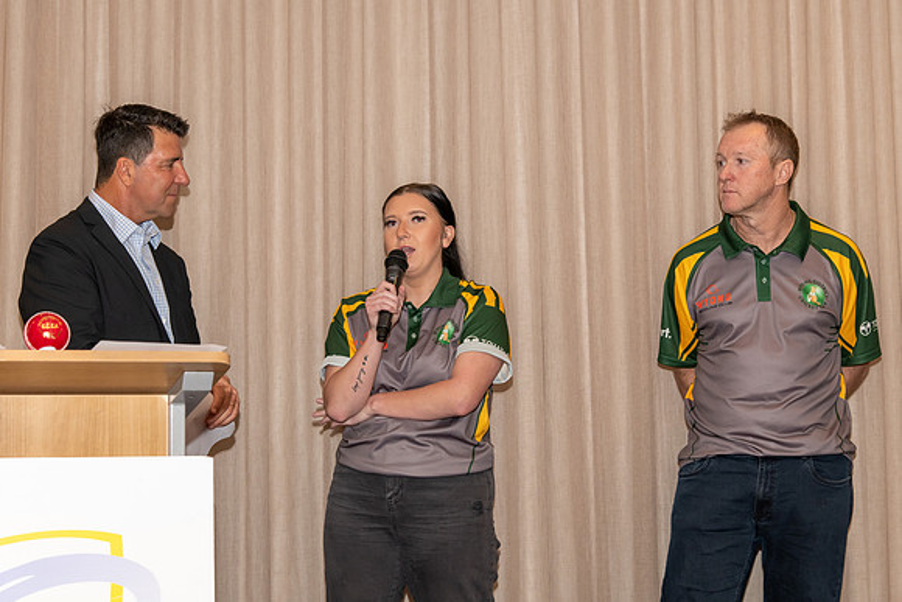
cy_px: 264
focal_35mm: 73
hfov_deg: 27.7
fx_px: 1830
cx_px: 453
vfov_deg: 18.7
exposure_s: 1/60
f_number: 5.6
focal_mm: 65
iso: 800
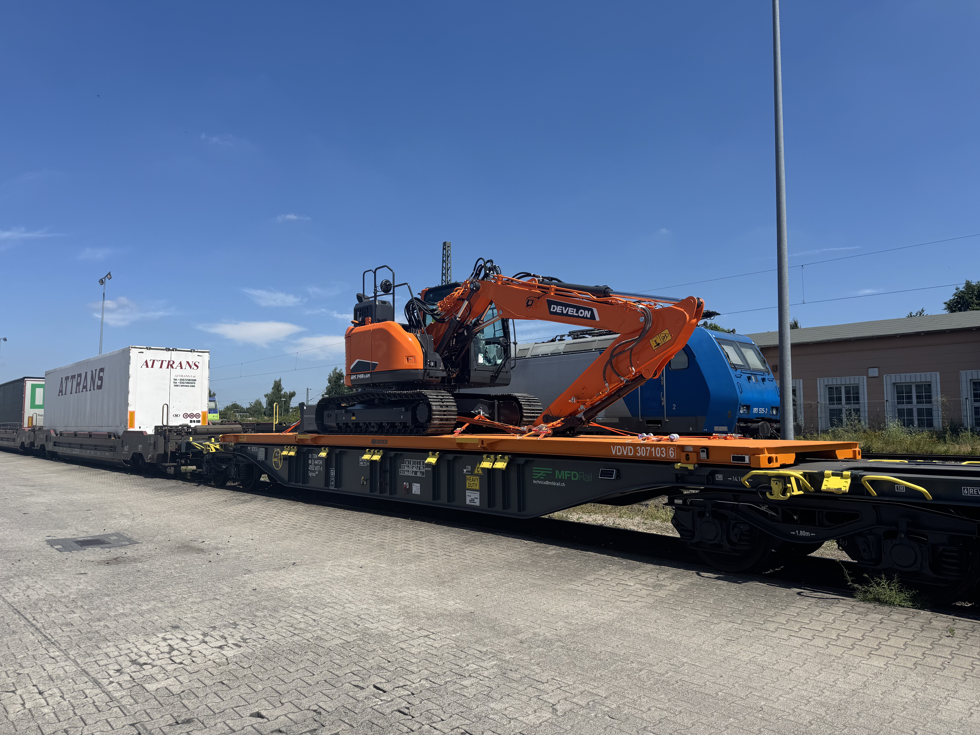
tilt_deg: +5.0
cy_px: 368
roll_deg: +0.4
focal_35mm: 24
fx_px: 679
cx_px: 490
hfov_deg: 71.6
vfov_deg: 56.8
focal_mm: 6.76
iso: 80
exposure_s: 1/4950
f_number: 1.78
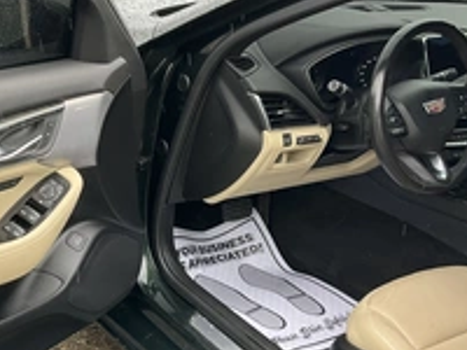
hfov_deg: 32.5
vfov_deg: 25.2
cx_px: 110
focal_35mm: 58
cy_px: 215
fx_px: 782
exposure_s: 1/122
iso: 50
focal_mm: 3
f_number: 1.8
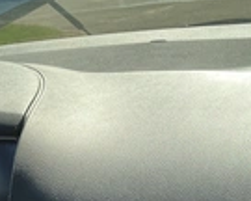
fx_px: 624
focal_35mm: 84
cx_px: 355
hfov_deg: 20.2
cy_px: 268
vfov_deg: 17.1
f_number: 1.8
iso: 25
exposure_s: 1/500
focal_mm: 3
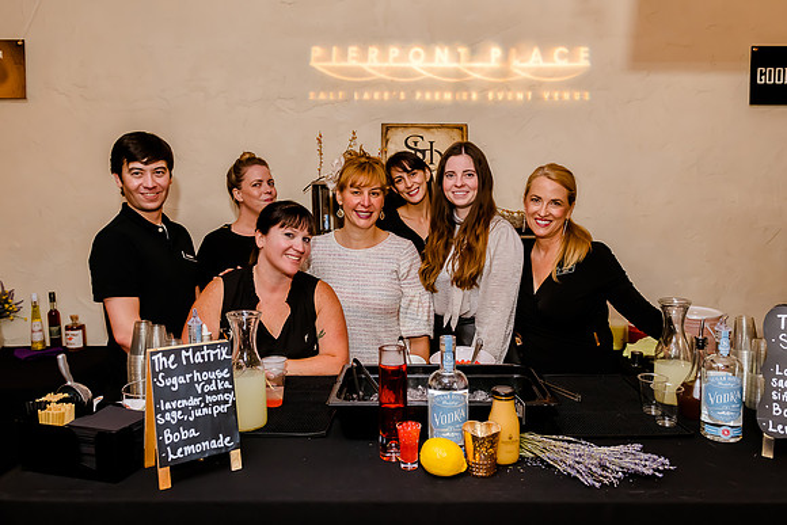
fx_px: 582
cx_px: 397
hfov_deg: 68.1
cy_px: 255
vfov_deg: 48.5
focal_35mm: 27
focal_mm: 24
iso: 1600
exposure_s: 1/160
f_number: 4.5
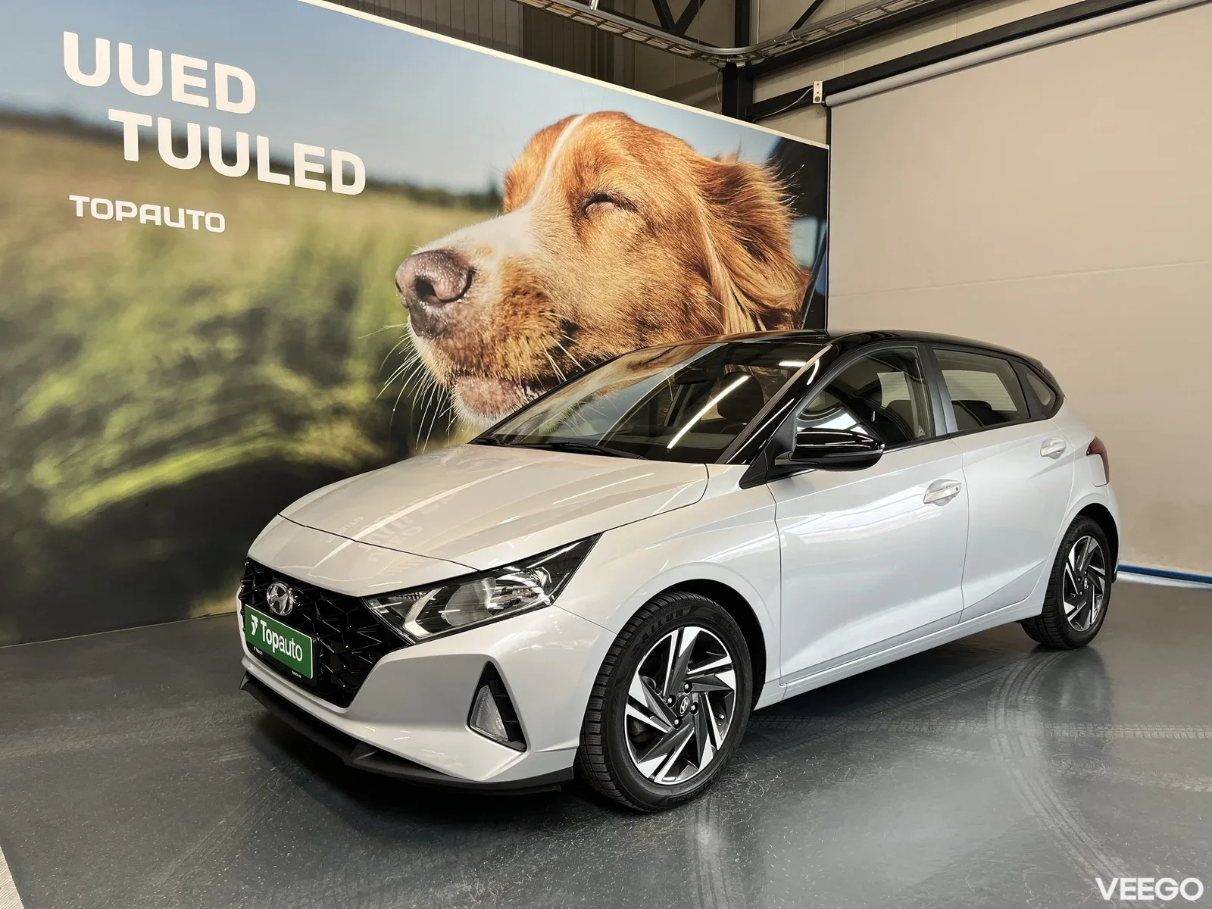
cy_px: 454
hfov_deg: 67.3
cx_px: 606
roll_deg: +0.5
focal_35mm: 26
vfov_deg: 53.1
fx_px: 910
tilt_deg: -4.2
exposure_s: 1/122
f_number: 1.6
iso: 80
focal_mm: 5.1
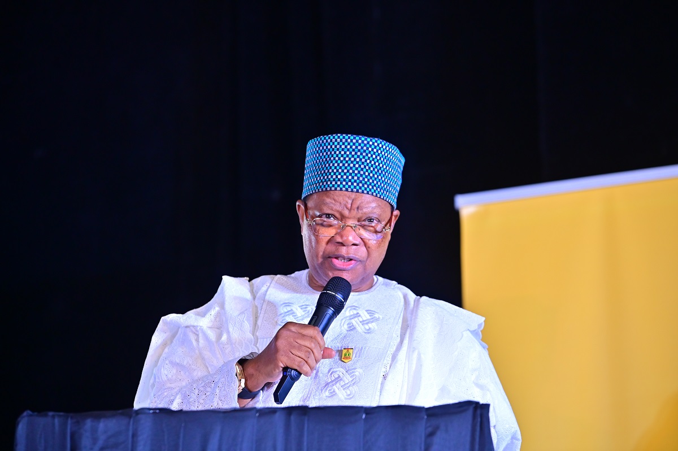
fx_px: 2823
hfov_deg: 13.7
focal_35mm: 150
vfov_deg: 9.1
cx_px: 339
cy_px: 226
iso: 1600
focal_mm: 150
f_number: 3.5
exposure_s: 1/200
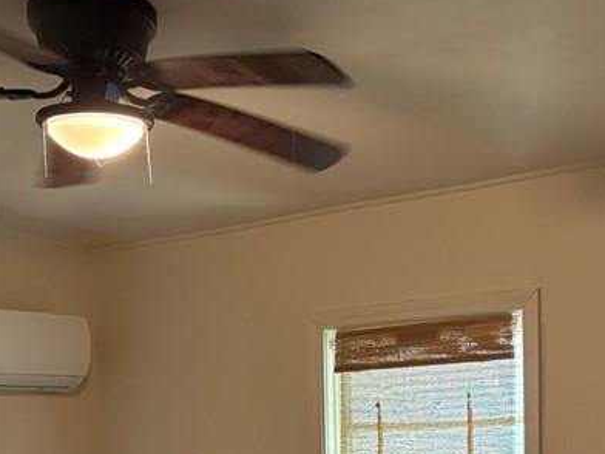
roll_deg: +2.4
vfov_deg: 20.2
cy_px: 548
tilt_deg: -5.6
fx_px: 1188
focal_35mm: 68
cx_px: 290
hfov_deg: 28.6
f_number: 1.6
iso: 250
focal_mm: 5.96
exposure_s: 1/60
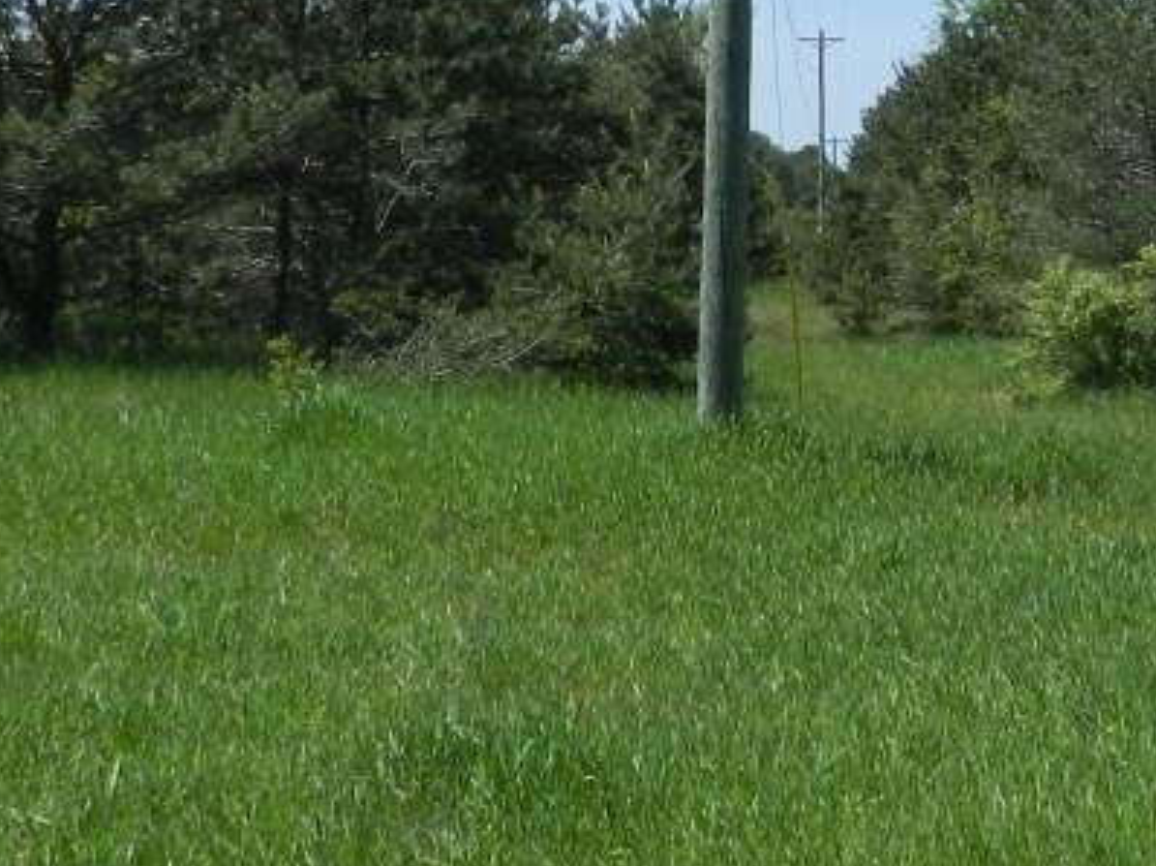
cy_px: 177
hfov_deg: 26.0
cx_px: 883
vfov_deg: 19.7
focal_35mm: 74
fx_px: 2470
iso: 160
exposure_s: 1/1000
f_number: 4
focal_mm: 4
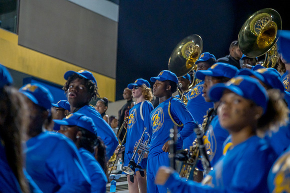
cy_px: 96
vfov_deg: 11.4
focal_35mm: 120
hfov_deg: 17.1
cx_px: 145
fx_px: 966
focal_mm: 120
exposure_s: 1/200
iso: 2000
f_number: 4
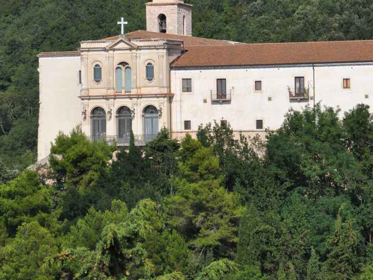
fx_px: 2263
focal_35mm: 210
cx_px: 318
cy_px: 71
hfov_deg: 9.4
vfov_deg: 7.1
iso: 200
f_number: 10
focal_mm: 80
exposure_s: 1/400
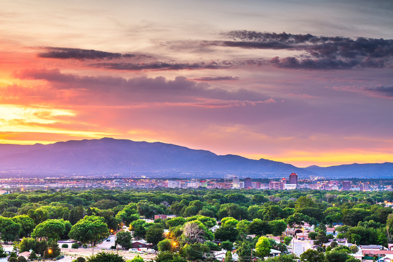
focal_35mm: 70
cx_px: 196
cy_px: 131
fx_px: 764
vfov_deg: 19.5
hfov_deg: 28.8
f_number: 11
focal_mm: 70
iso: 64
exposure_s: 10
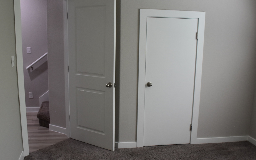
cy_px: 100
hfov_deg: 50.4
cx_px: 123
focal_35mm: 39
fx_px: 272
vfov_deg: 32.6
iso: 800
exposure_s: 1/60
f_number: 4
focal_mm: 18
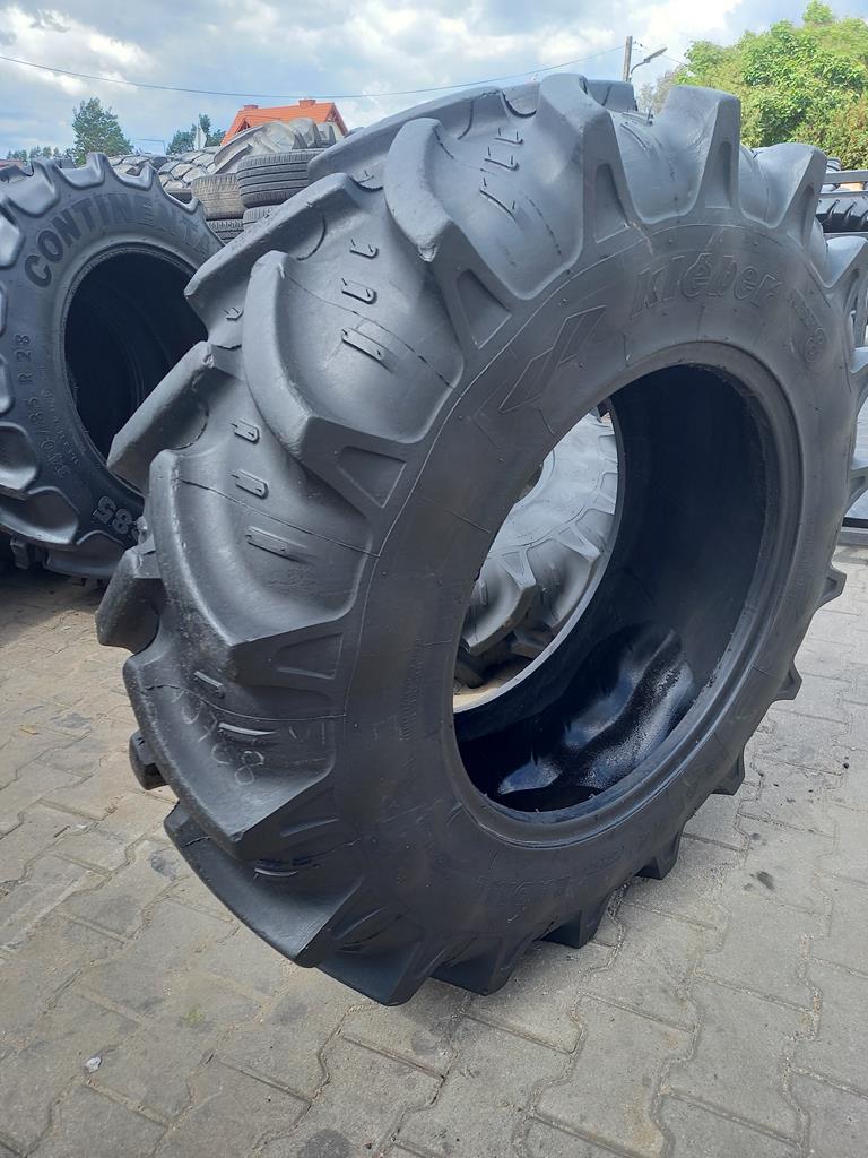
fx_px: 836
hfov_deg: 54.9
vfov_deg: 69.4
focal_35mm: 25
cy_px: 579
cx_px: 434
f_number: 1.8
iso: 50
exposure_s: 1/169
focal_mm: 4.65
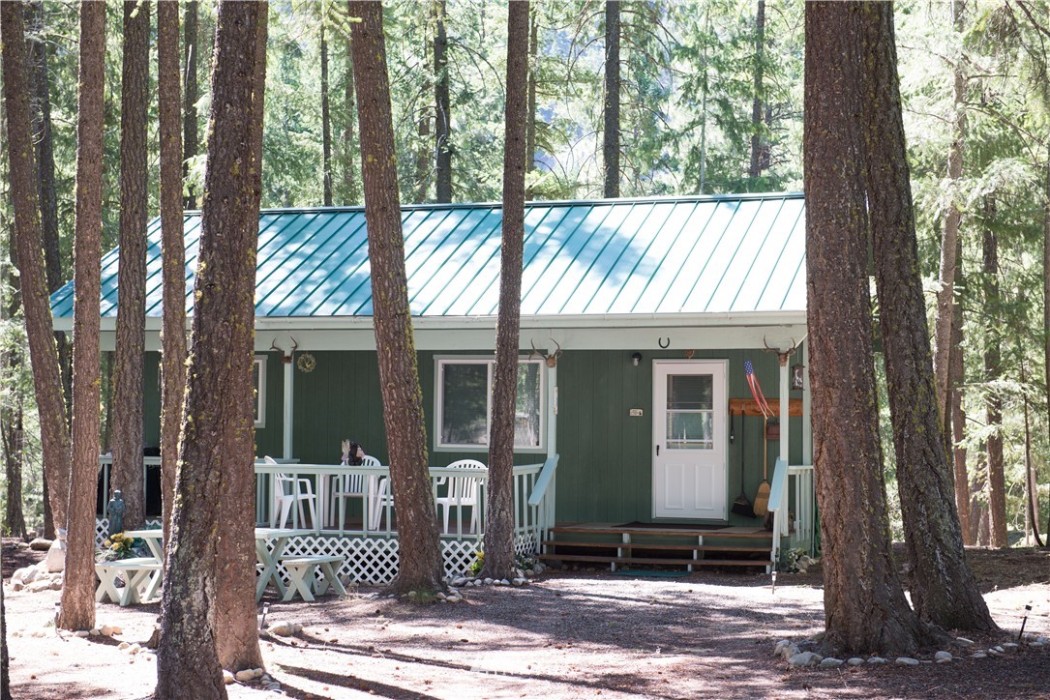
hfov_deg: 32.4
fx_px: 1809
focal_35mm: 62
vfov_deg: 21.9
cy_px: 350
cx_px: 525
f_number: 6.3
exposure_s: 1/25
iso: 125
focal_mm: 62
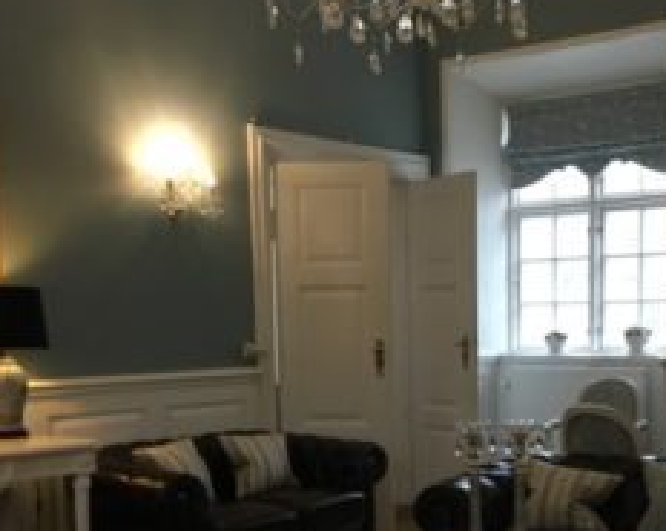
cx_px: 456
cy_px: 445
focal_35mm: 55
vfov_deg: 26.9
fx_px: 1083
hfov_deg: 33.8
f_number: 2.2
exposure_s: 1/33
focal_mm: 4.15
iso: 200
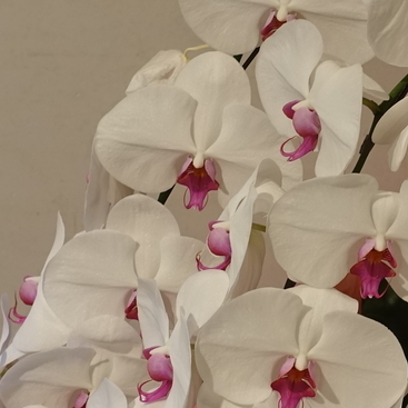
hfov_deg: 15.0
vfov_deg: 15.1
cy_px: 296
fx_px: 1534
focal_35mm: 115
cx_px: 361
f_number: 2.5
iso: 250
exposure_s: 1/40
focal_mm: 11.22
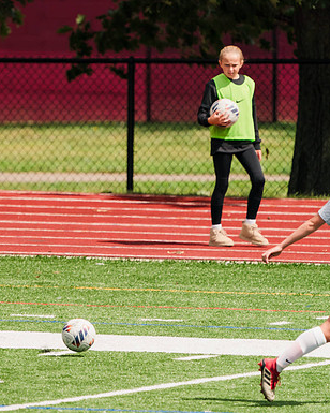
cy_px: 247
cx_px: 13
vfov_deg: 1.8
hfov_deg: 1.5
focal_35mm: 1050
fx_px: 12819
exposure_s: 1/1600
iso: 320
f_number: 6.3
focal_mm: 600
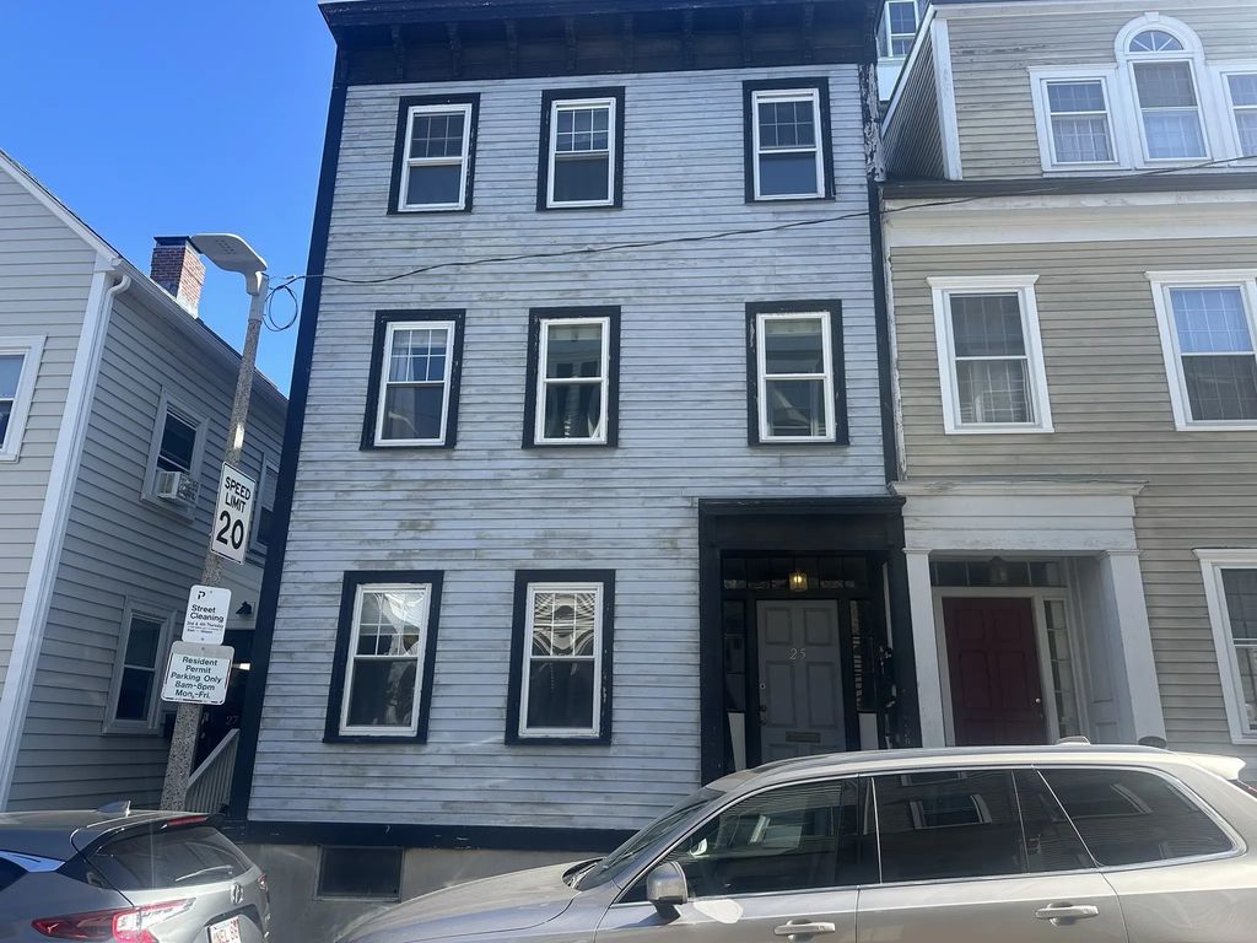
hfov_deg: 71.6
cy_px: 472
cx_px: 628
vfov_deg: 56.8
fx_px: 872
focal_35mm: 24
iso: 80
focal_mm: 6.86
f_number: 1.78
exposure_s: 1/1517
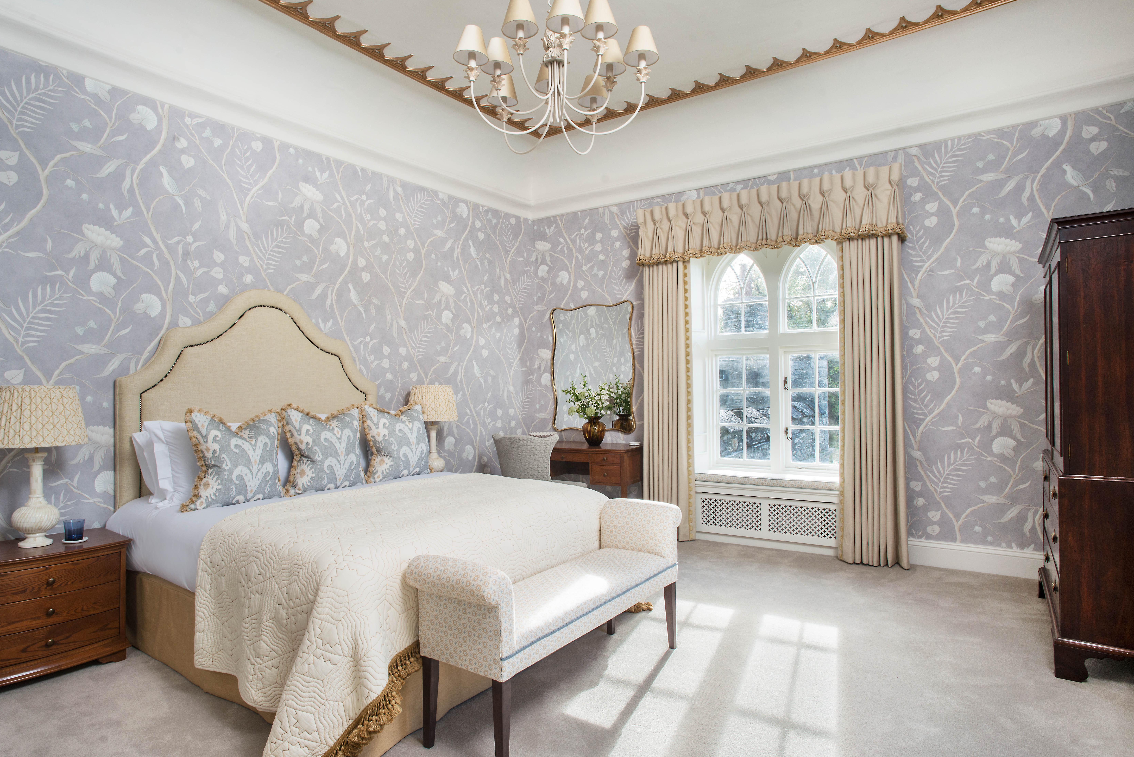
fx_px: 630
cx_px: 527
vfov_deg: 61.9
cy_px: 394
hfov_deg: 83.8
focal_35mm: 20
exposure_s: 1/25
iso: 200
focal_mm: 18
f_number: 11
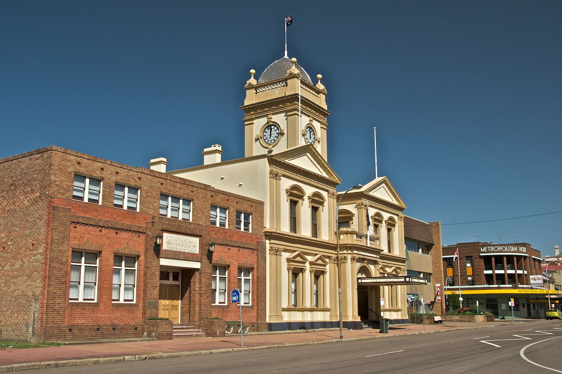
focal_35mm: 33
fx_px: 515
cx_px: 281
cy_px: 187
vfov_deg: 40.0
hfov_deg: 57.2
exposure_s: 1/250
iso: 200
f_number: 8
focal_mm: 22
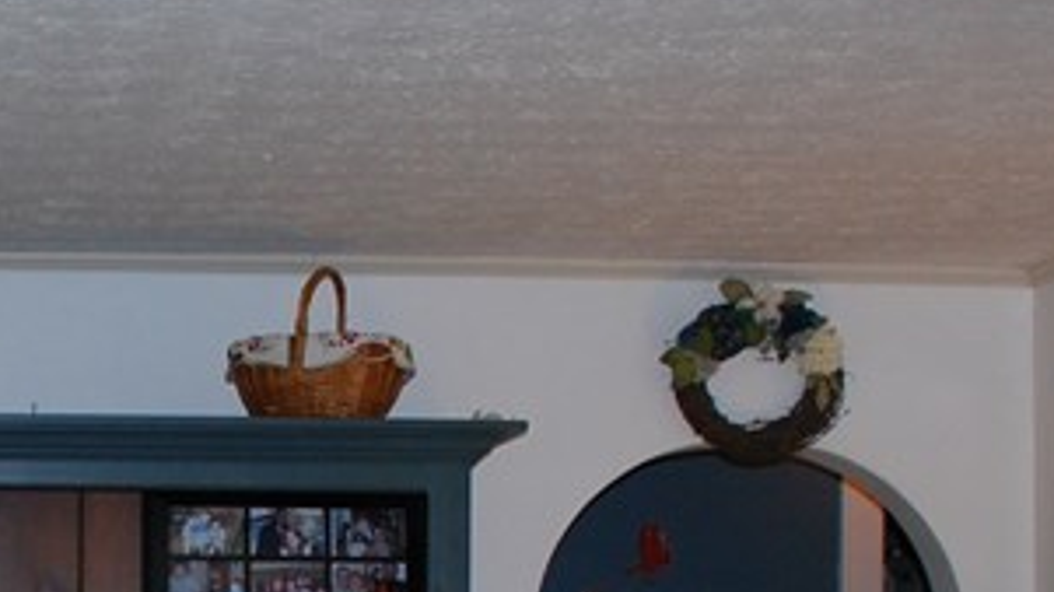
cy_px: 883
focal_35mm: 102
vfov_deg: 11.4
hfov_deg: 19.9
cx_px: -140
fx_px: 2849
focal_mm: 18
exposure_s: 1/60
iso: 400
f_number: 4
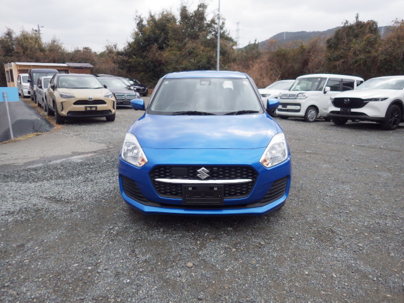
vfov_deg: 54.9
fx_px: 292
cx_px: 202
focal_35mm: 25
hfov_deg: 69.4
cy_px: 152
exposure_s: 1/800
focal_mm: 4.5
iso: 250
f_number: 2
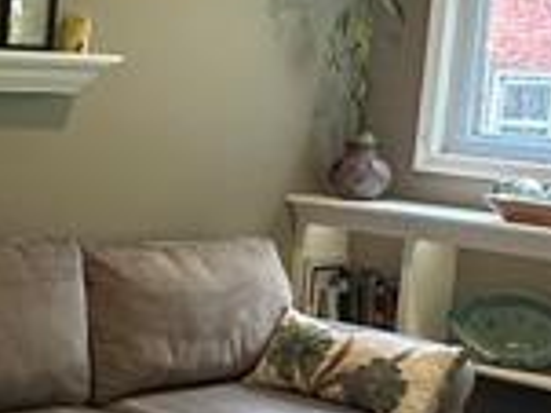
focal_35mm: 95
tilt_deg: -8.8
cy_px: 311
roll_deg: -2.4
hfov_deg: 19.4
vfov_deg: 15.5
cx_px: -124
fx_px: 1511
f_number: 2.2
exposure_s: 1/60
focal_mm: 2.22
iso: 200
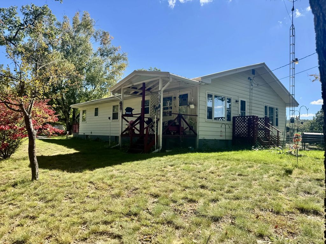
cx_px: 163
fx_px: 226
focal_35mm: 24
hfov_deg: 71.6
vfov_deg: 56.8
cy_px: 122
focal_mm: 6.76
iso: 80
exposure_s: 1/2604
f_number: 1.78
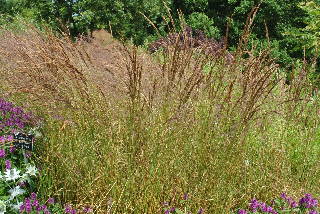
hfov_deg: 53.1
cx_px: 160
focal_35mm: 36
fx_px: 320
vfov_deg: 37.0
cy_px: 107
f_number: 7.1
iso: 100
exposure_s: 1/200
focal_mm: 24
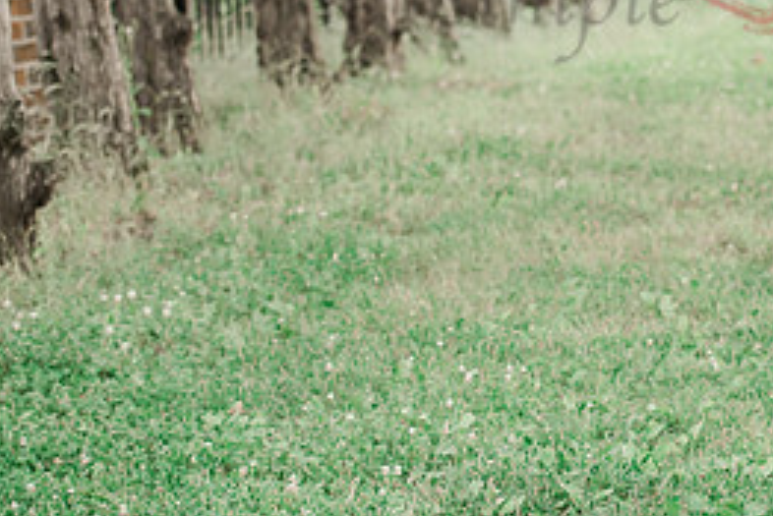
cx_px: 773
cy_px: -7
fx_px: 3330
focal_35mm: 155
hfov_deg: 13.1
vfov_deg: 8.8
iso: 800
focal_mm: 70
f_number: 3.2
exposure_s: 1/320
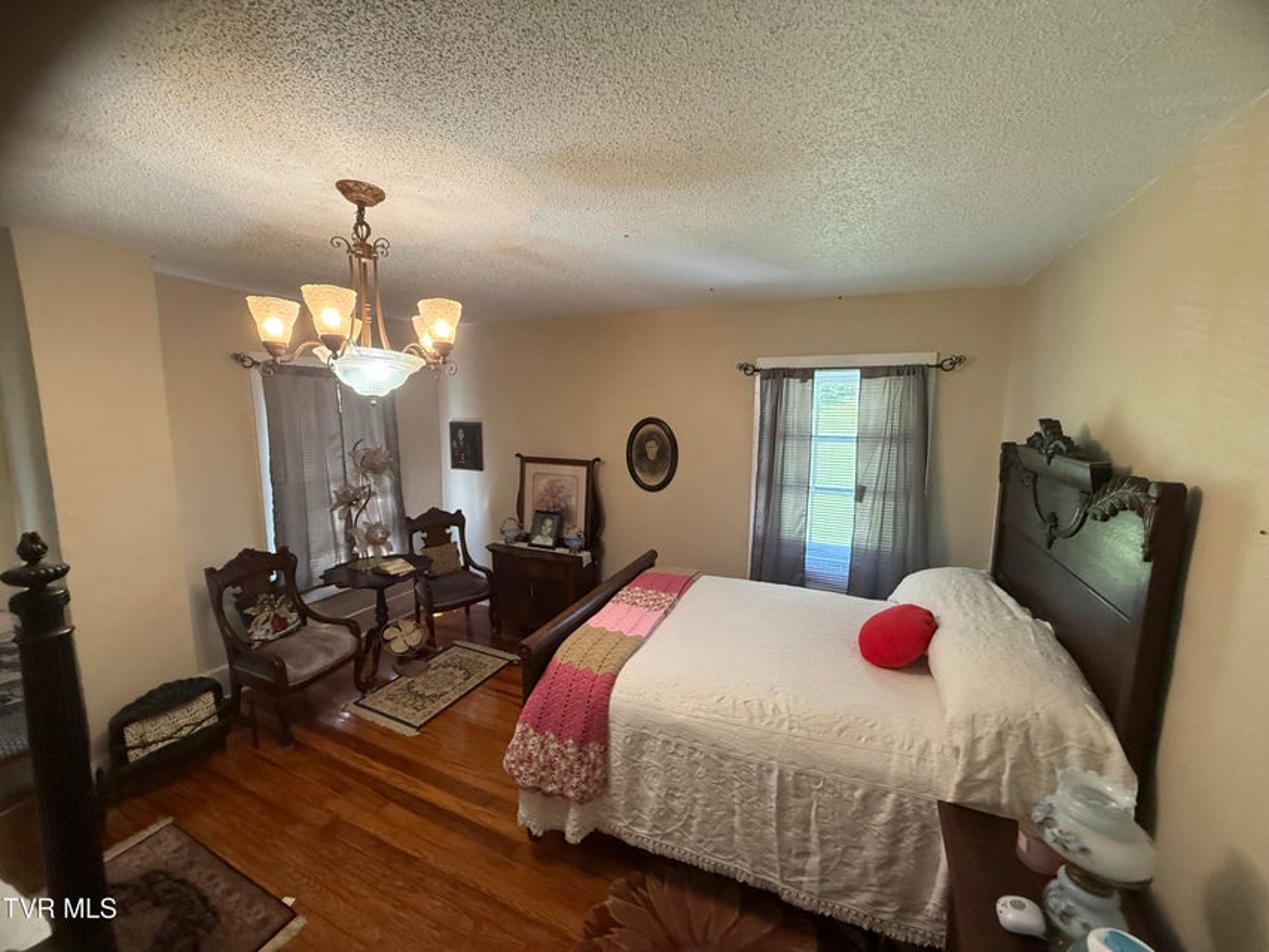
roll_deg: -1.6
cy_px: 476
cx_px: 634
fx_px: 513
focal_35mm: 14
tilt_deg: -7.4
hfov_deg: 102.1
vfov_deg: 85.7
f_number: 2.2
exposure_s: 1/120
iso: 500
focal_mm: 2.22
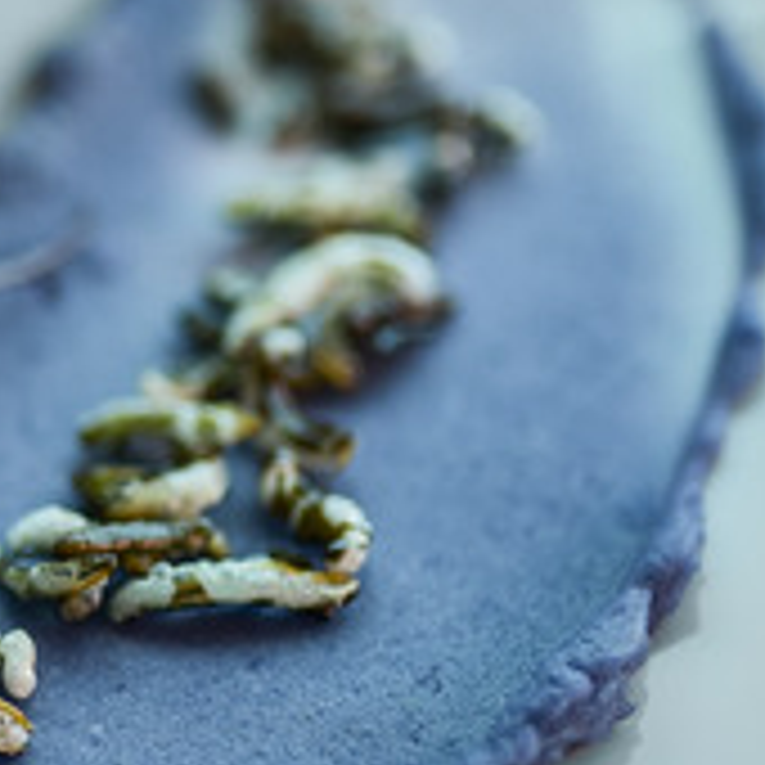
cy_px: 243
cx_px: -468
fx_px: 3500
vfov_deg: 12.5
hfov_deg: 11.8
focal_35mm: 140
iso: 64
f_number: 1.8
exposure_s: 1/250
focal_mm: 35
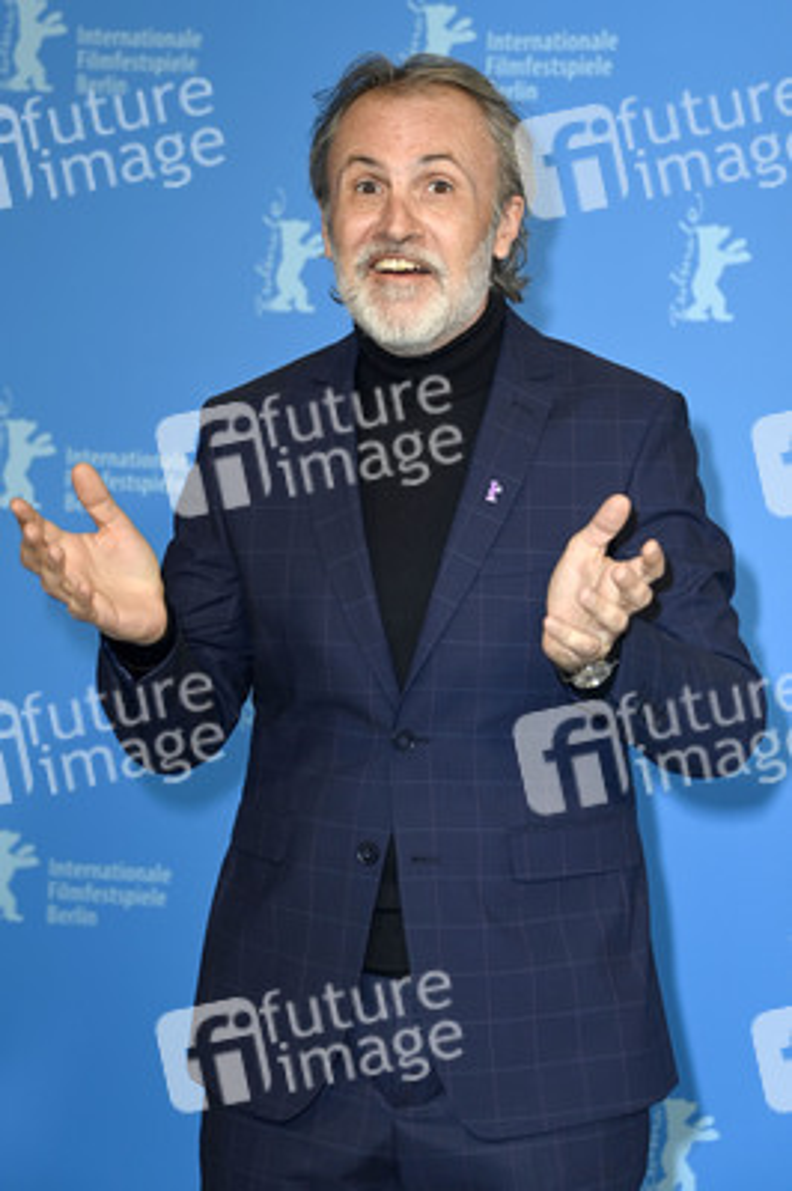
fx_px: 2810
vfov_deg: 23.9
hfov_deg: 16.0
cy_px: 596
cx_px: 396
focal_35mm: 85
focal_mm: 85
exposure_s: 1/160
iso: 800
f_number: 5
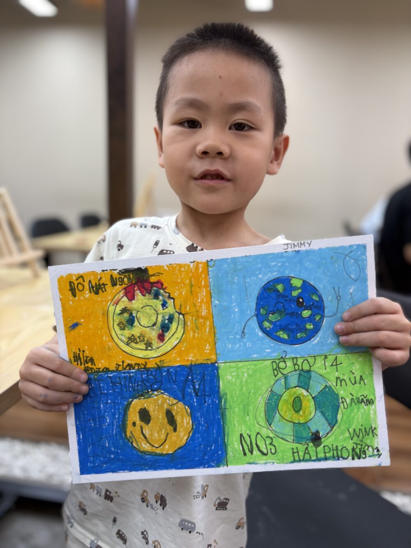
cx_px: 206
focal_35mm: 26
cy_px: 274
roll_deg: -2.4
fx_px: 412
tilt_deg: -11.0
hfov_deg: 53.1
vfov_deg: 67.3
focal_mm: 5.96
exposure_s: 1/100
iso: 50
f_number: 1.6
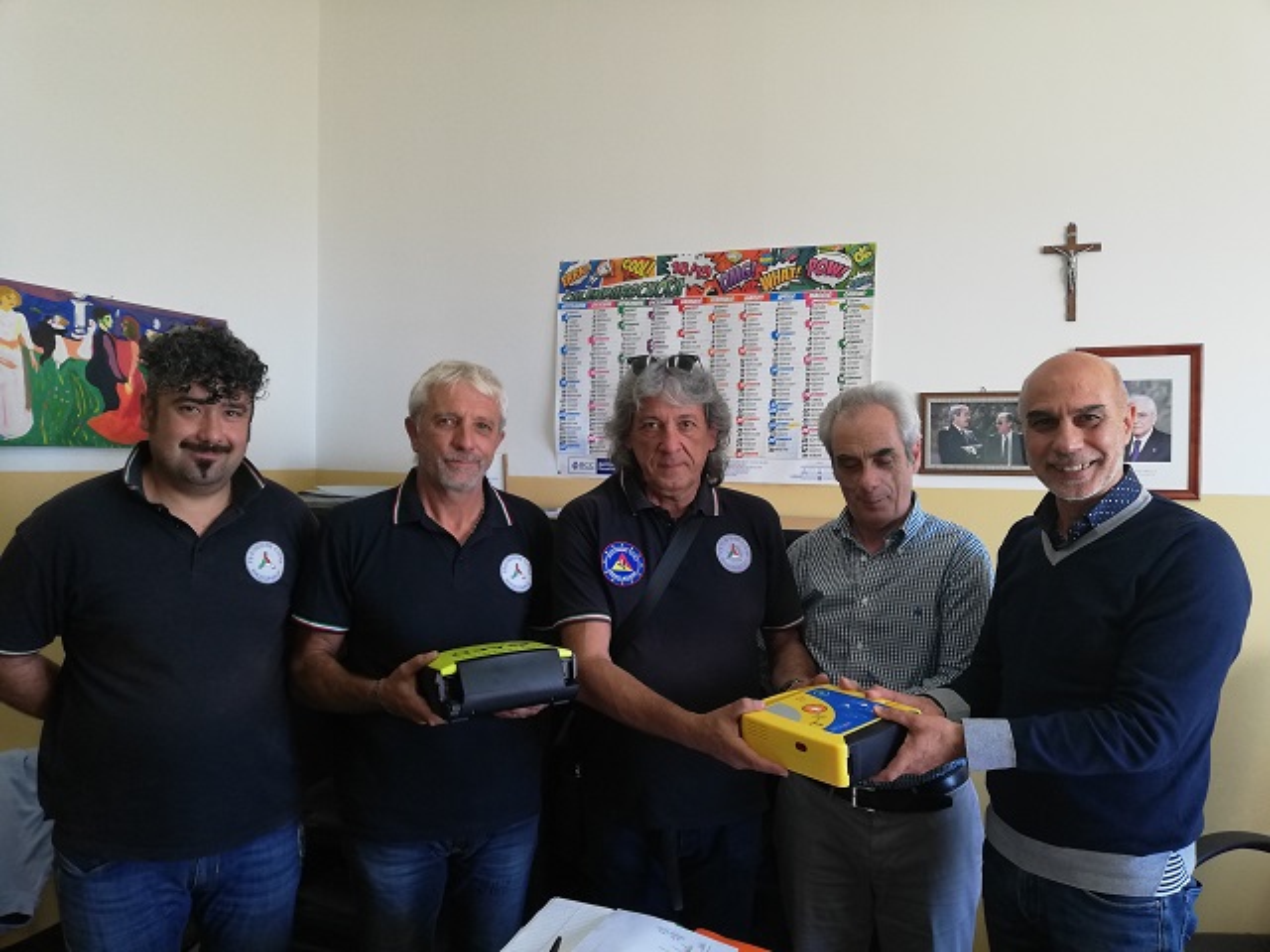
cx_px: 635
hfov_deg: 67.3
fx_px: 954
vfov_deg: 53.1
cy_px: 476
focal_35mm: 26
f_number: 2.2
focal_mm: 3.81
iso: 125
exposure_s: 1/50
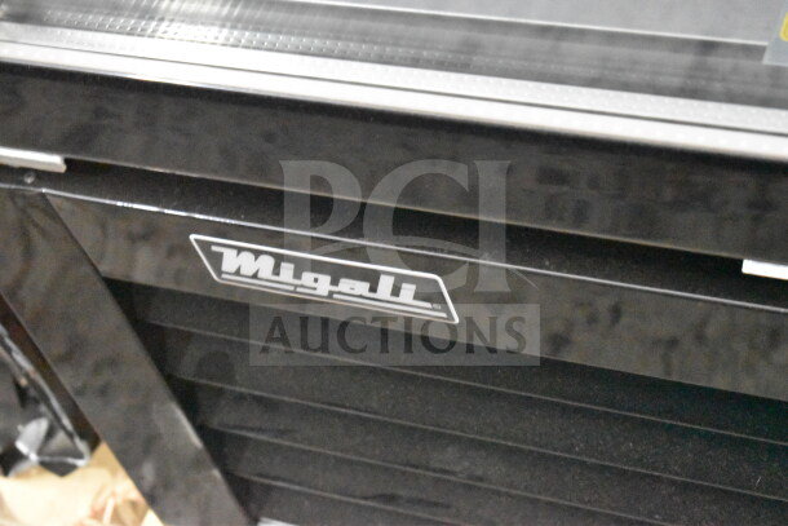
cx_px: 394
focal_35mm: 82
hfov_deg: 24.6
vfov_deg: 16.6
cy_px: 263
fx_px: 1806
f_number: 5.6
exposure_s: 1/80
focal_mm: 55
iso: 25600
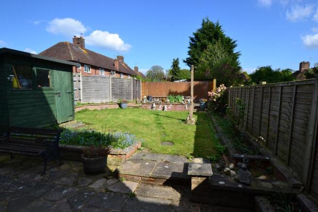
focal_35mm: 20
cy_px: 106
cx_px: 159
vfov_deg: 63.2
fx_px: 172
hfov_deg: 85.4
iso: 400
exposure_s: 1/320
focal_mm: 13
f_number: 11
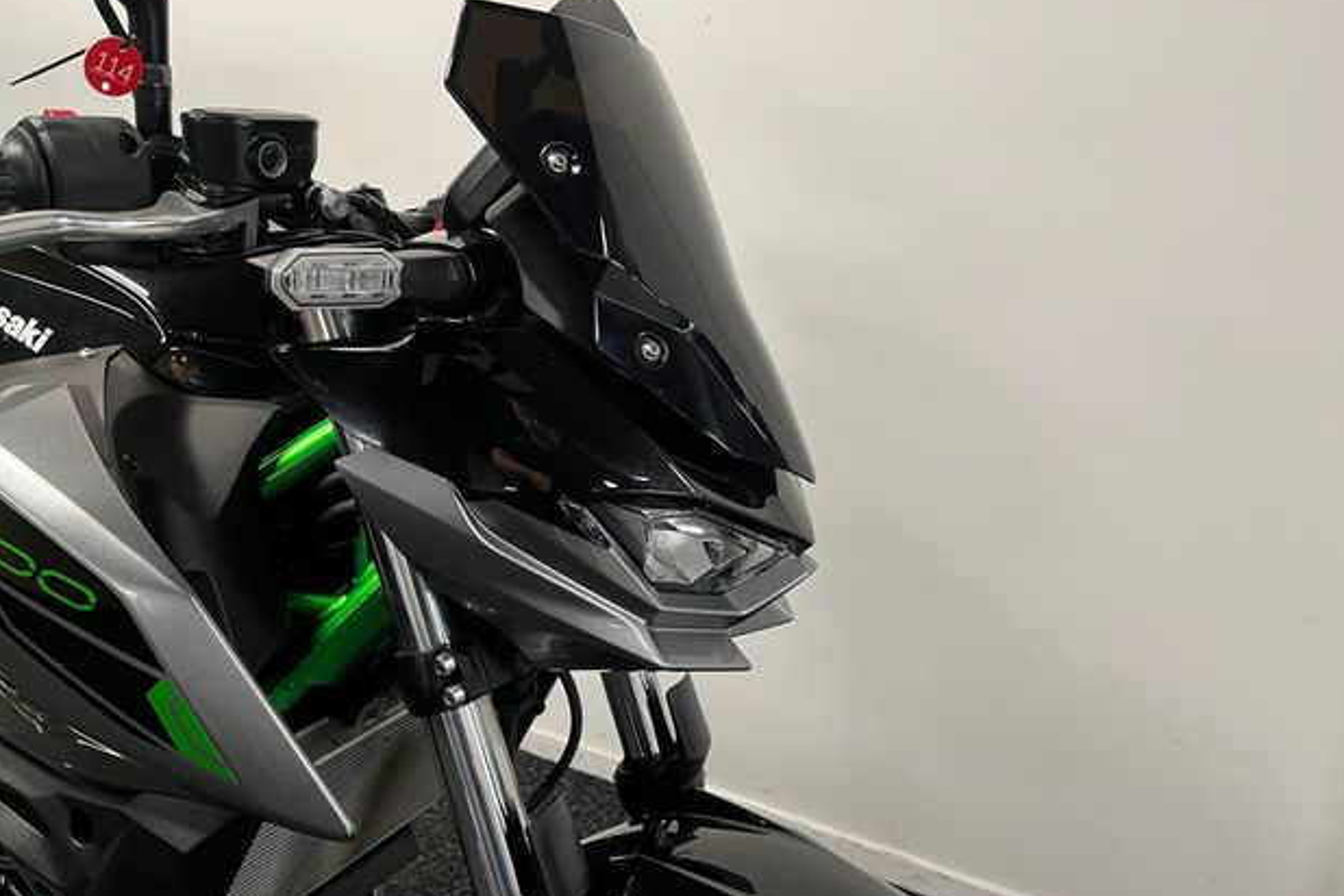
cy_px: 402
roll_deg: -2.2
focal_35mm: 28
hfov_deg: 65.5
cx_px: 659
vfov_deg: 46.3
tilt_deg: -18.7
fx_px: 1045
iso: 100
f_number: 1.6
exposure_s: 1/50
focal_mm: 5.1
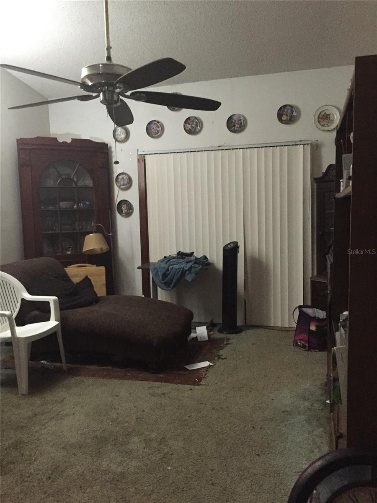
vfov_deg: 61.7
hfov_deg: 48.2
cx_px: 188
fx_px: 421
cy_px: 252
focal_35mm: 29
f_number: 2.2
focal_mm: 4.15
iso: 400
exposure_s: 1/15
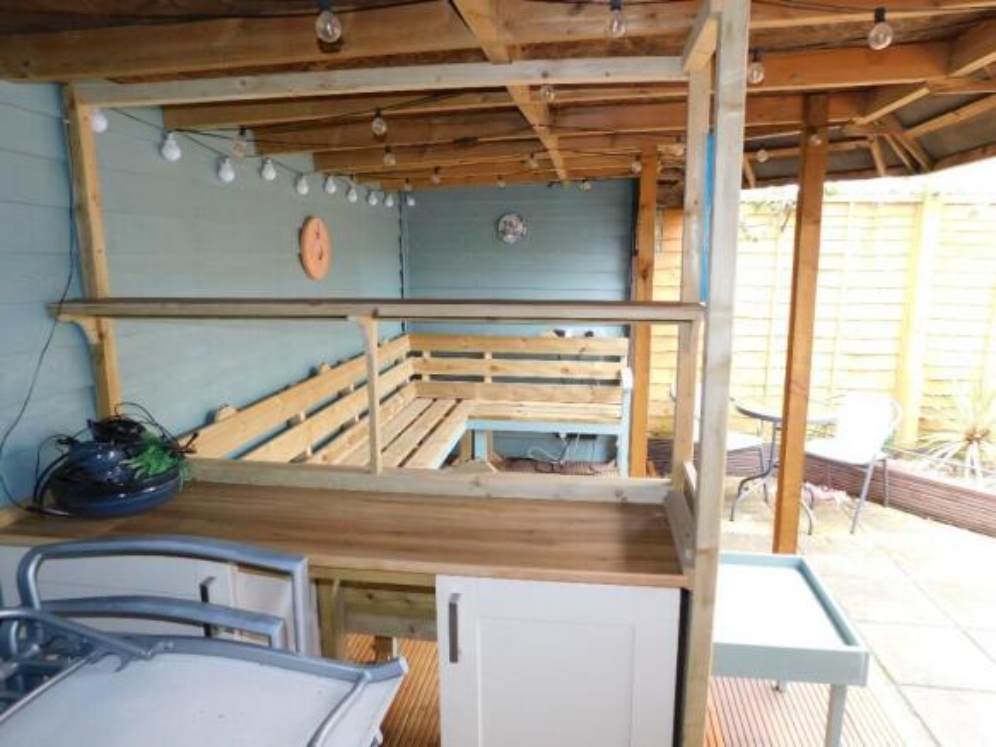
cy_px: 374
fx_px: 690
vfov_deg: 56.8
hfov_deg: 71.6
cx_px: 498
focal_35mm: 24
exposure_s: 1/30
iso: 160
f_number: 3
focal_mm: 4.1
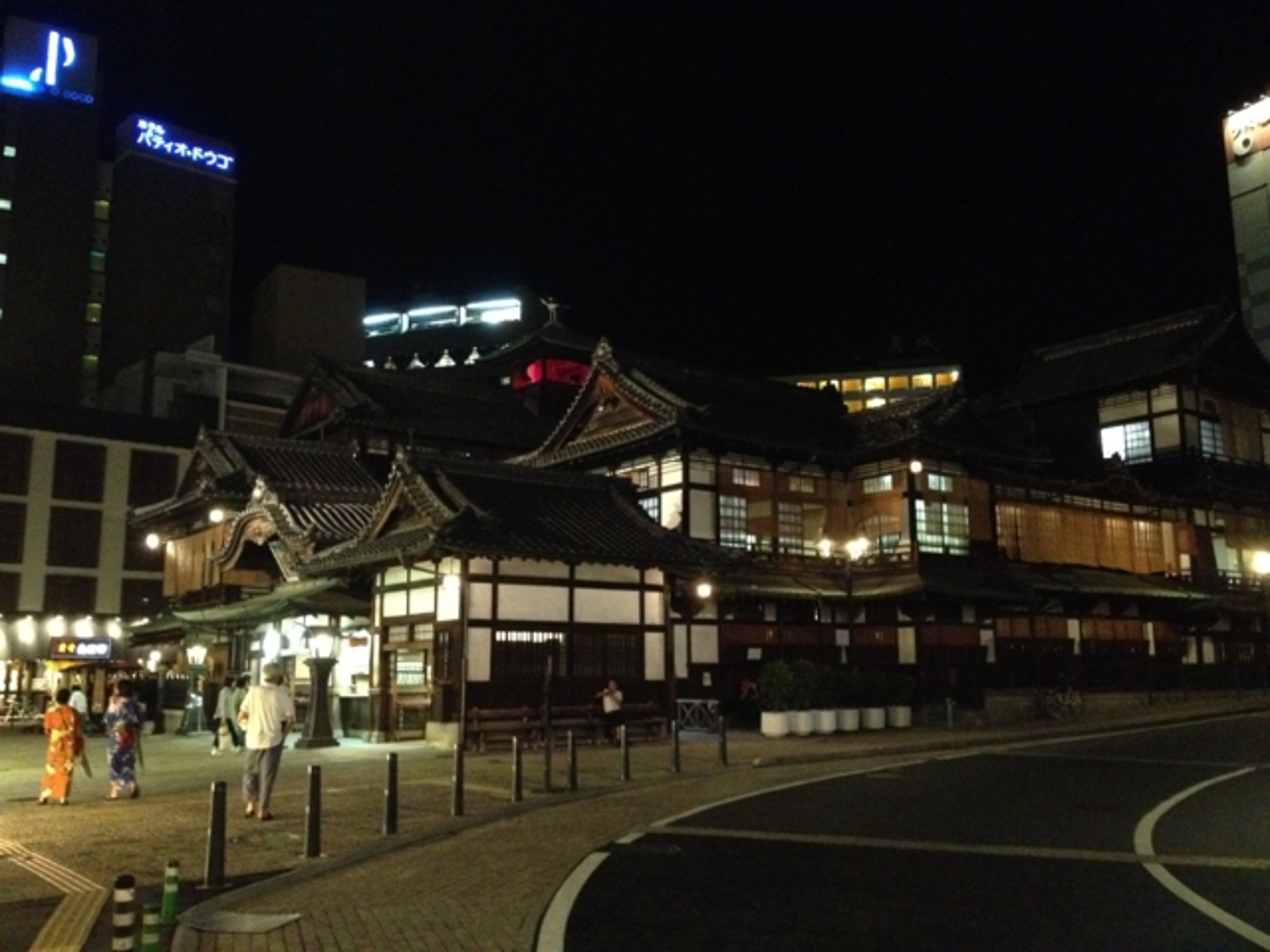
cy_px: 476
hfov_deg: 52.6
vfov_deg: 40.7
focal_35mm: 35
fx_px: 1284
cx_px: 635
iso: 800
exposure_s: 1/15
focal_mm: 4.28
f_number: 2.4
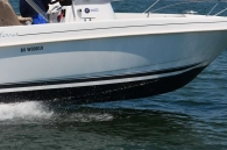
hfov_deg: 14.2
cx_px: 41
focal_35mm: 144
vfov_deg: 9.5
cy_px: 31
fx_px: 906
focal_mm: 34
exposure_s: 1/640
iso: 200
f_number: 13
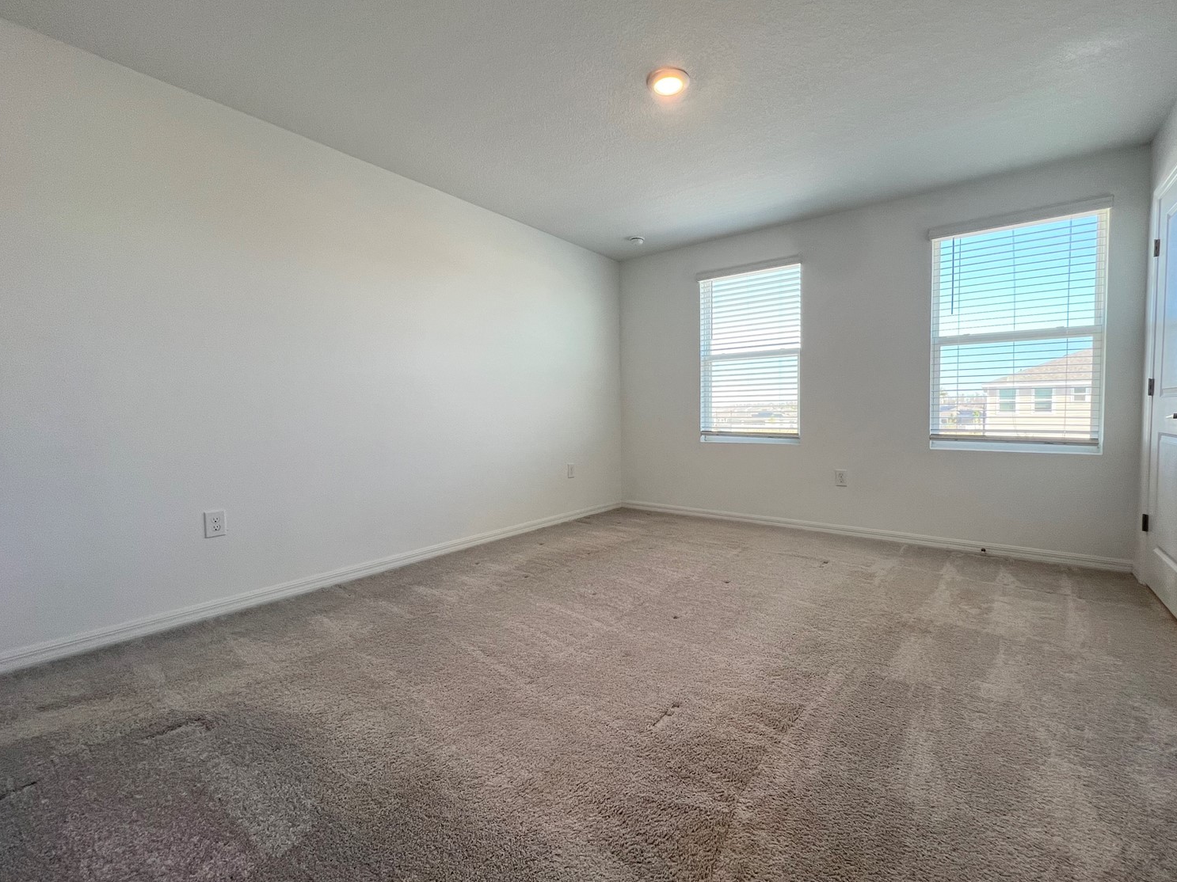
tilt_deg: -2.9
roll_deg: +0.3
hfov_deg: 101.9
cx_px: 627
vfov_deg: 85.7
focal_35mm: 14
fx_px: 476
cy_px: 434
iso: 100
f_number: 1.8
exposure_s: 1/120
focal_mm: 1.57
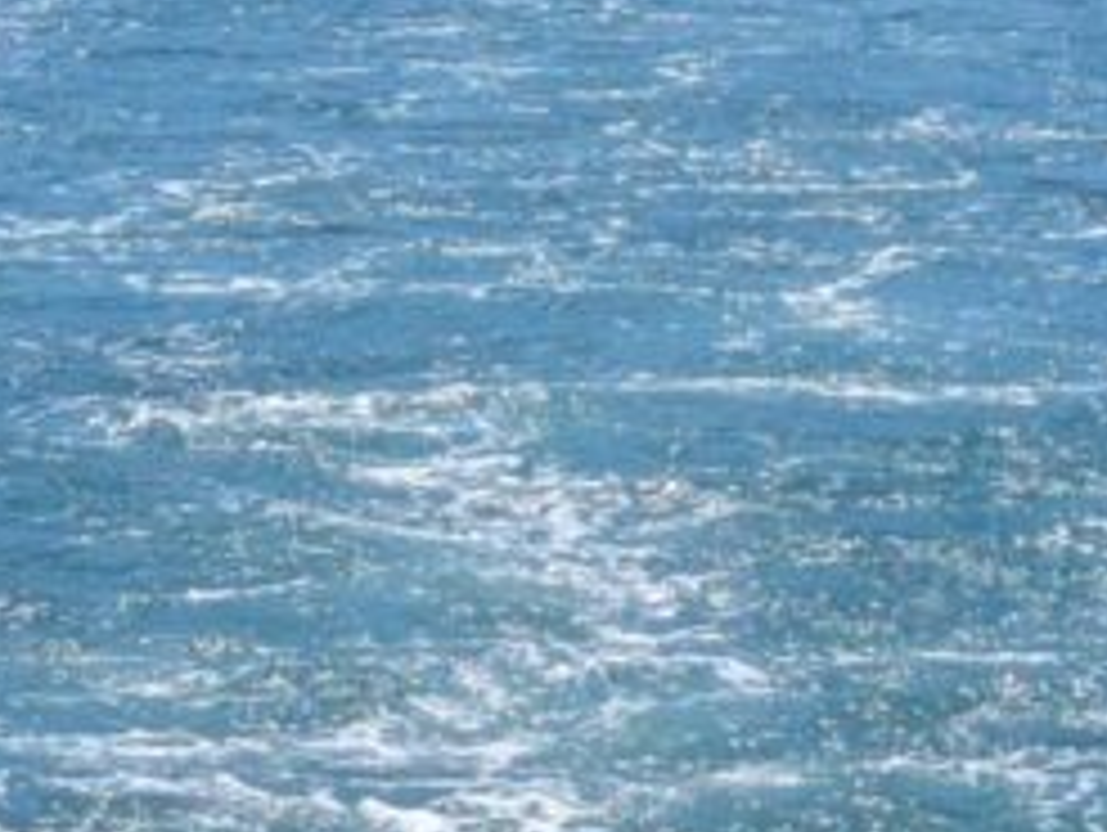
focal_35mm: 212
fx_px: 6786
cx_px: 765
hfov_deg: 9.3
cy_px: -218
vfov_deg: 7.0
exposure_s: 1/2604
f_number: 1.89
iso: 43
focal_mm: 5.43
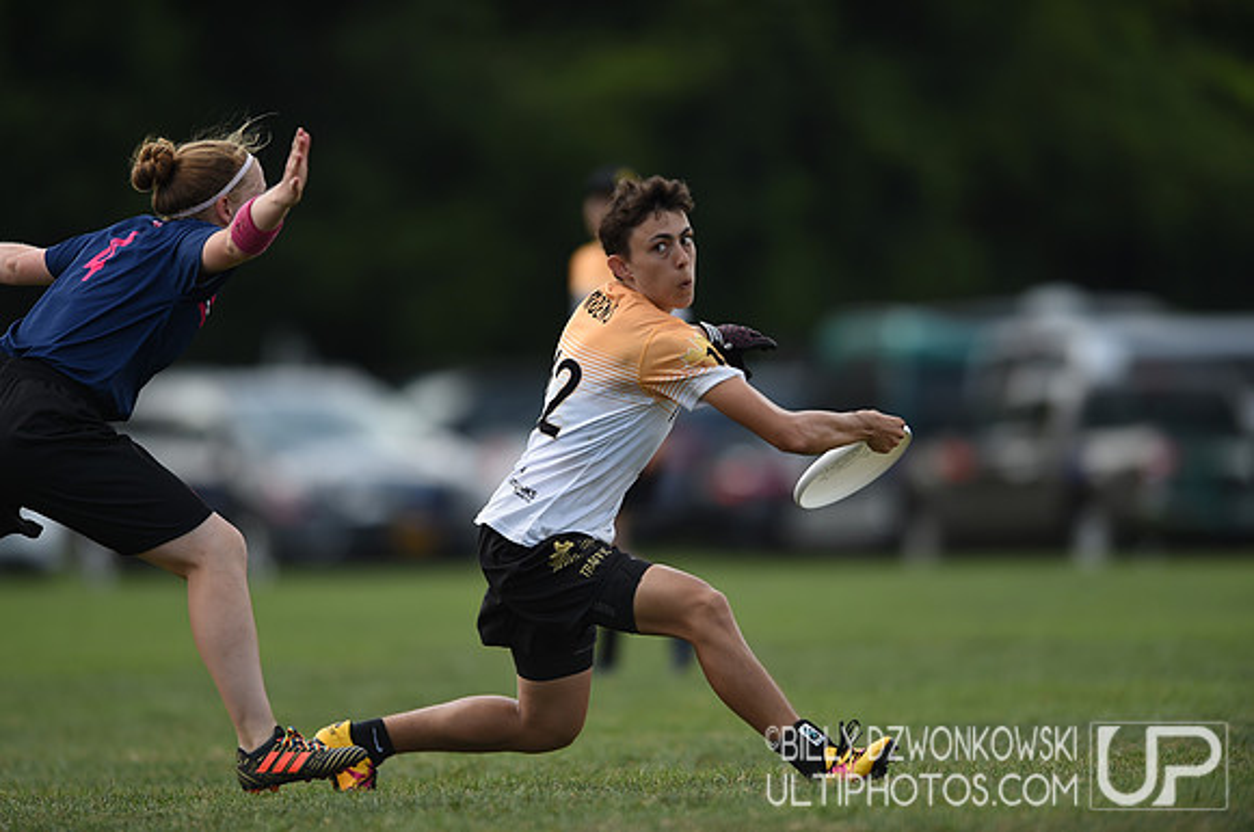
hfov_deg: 5.2
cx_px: 627
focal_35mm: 400
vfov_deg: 3.4
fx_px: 13914
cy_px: 416
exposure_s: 1/1000
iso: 100
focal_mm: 400
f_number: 2.8
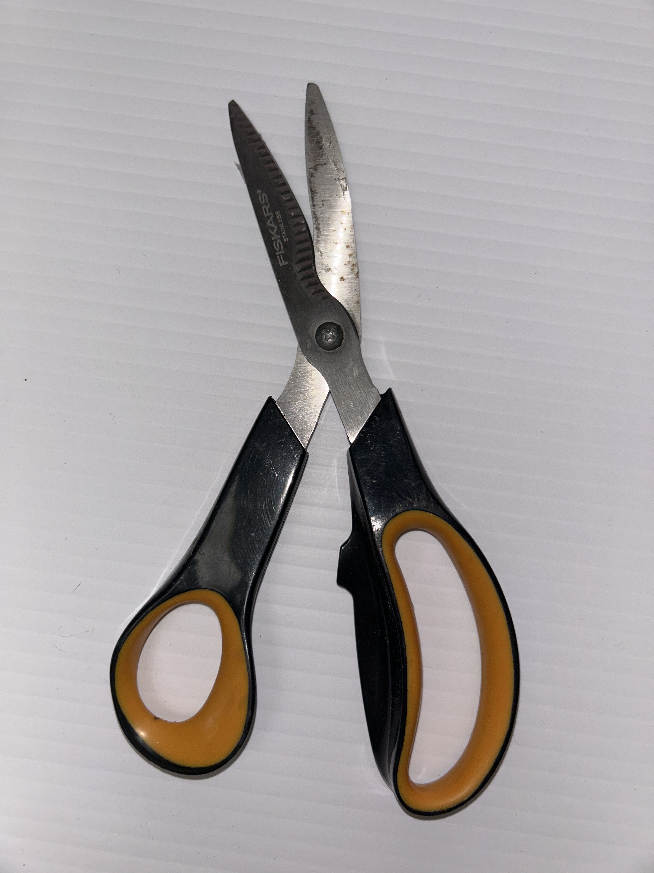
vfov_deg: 67.3
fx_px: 655
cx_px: 327
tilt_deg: -87.0
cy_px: 436
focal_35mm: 26
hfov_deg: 53.1
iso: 32
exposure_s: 1/78
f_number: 1.5
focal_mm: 5.7
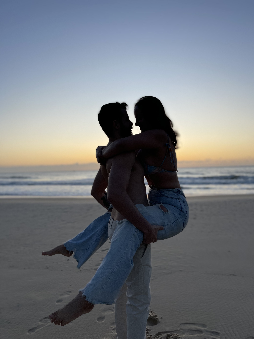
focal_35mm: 26
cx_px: 127
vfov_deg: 67.3
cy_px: 170
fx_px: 254
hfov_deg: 53.1
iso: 50
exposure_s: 1/1821
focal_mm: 5.1
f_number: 1.6
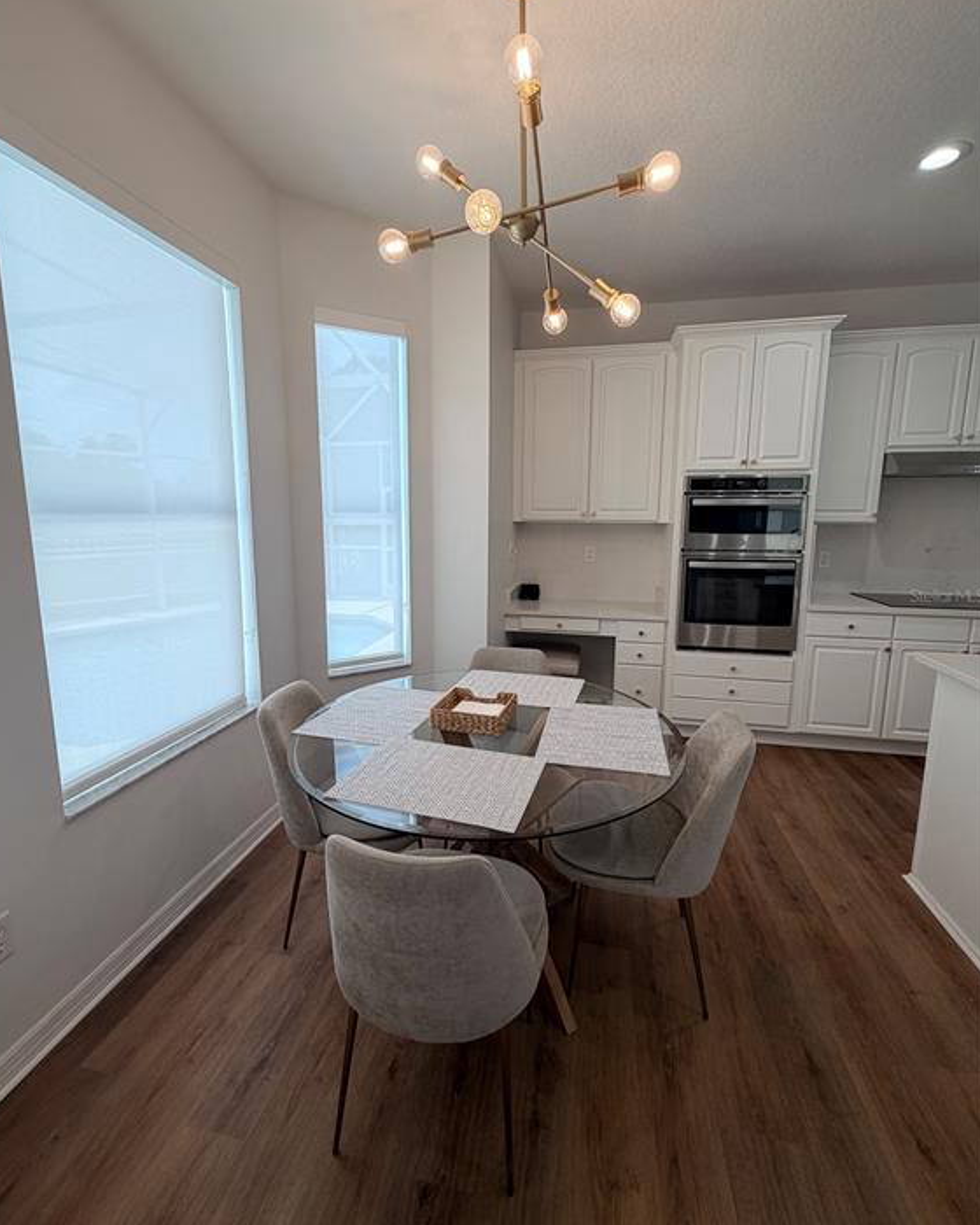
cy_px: 595
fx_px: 544
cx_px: 485
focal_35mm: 15
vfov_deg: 96.8
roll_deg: +0.3
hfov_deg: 84.0
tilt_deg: -7.6
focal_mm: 2.22
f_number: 2.2
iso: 64
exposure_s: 1/120
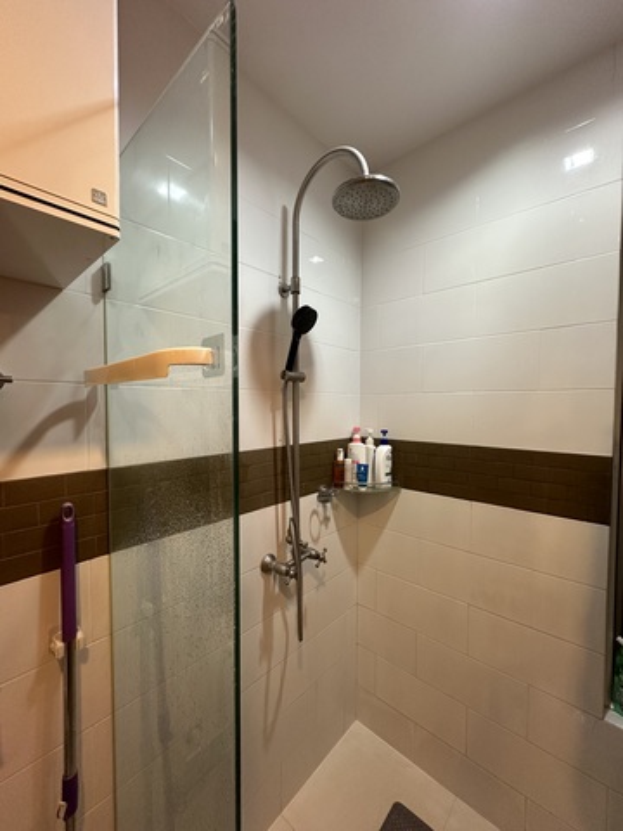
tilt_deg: -2.1
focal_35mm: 14
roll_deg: -1.4
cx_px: 312
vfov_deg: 102.1
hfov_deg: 85.7
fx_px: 336
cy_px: 416
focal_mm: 2.22
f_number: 2.2
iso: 160
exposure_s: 1/50
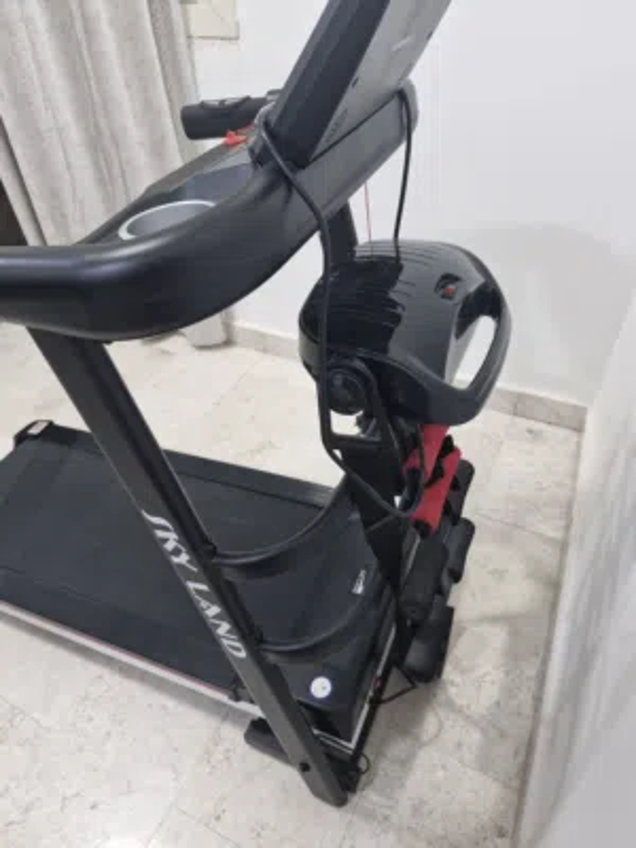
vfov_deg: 73.9
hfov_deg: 58.9
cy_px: 424
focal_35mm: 23
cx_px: 318
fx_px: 563
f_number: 1.8
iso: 500
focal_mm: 5.54
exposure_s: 1/50
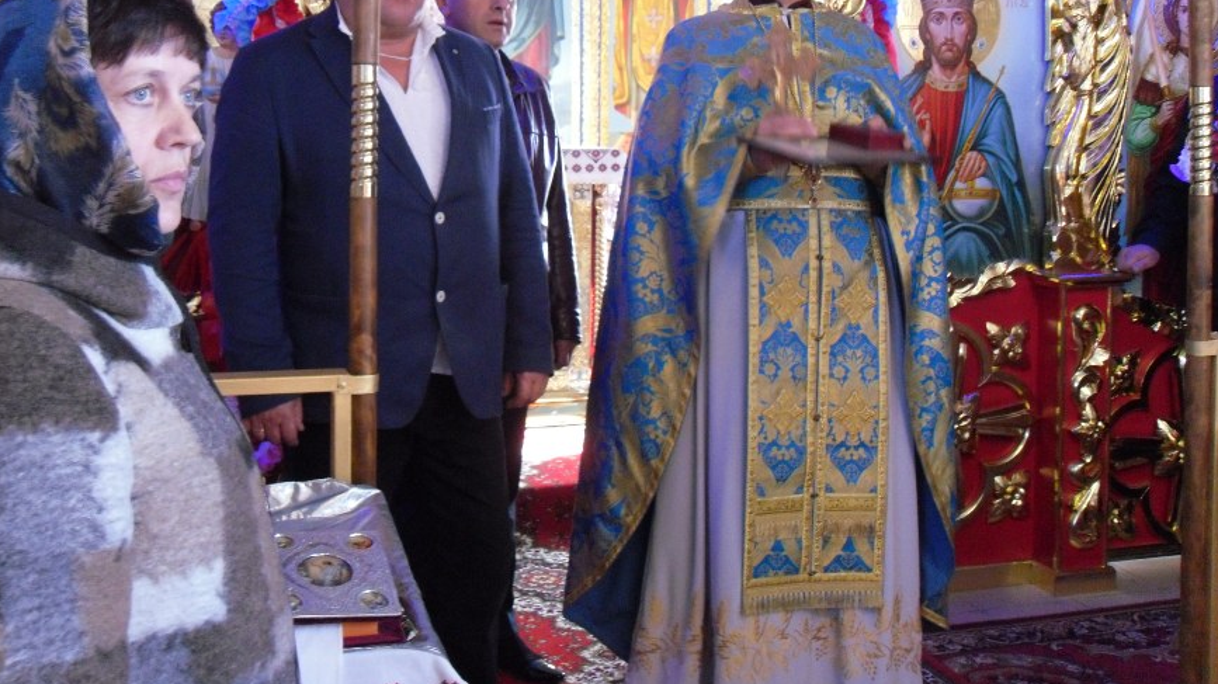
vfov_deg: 26.9
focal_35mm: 44
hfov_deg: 46.3
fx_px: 1421
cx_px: 534
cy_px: 205
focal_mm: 6.3
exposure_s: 1/11
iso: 400
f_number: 3.5
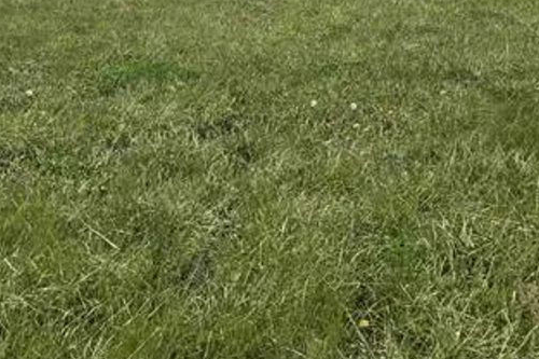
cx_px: 232
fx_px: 733
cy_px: 22
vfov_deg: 26.4
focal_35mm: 49
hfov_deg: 40.3
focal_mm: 5.4
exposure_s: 1/6034
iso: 80
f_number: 1.8
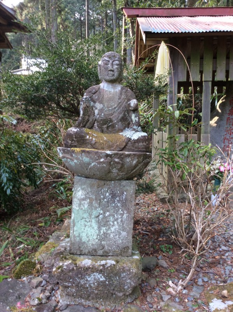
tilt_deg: -9.4
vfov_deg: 56.9
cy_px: 156
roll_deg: +1.3
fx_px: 288
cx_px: 116
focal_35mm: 32
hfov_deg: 44.1
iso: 32
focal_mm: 3.3
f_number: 2.4
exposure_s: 1/40
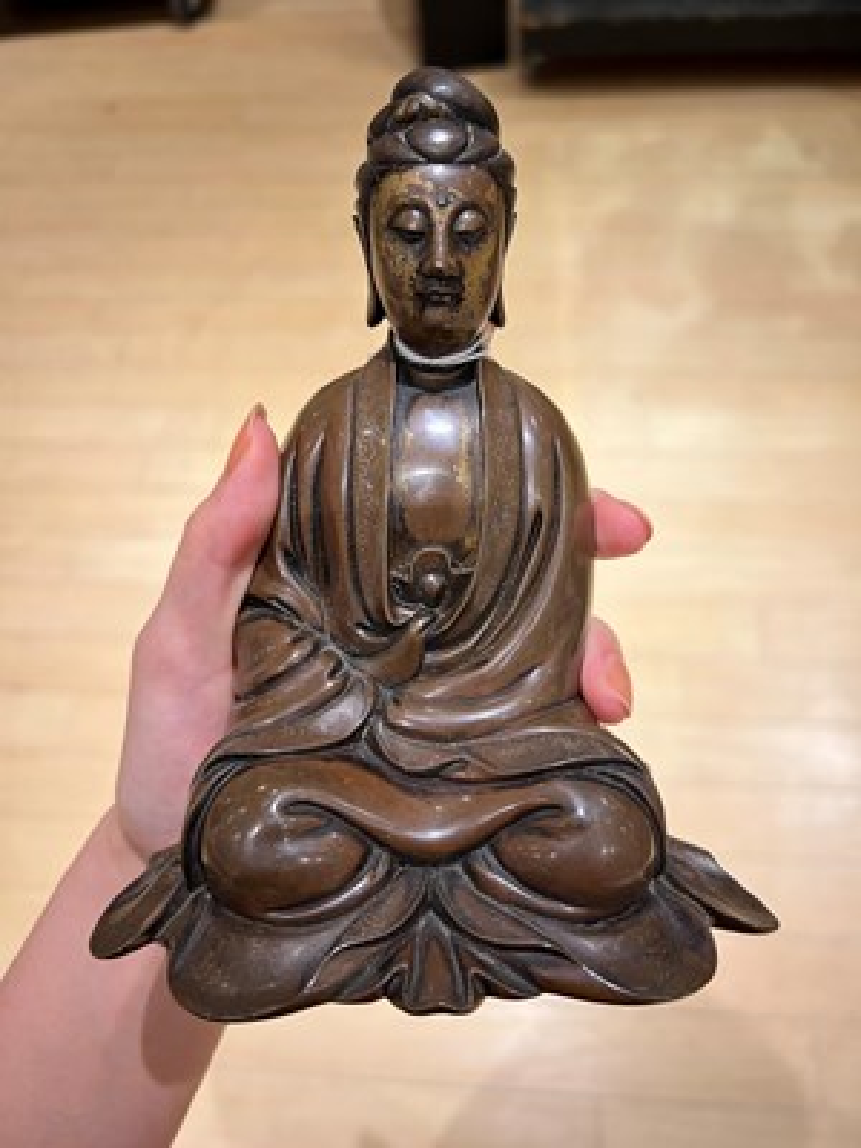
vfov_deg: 67.3
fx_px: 862
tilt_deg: -57.9
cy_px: 574
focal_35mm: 26
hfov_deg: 53.1
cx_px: 430
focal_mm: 5.7
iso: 100
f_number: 1.5
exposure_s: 1/60
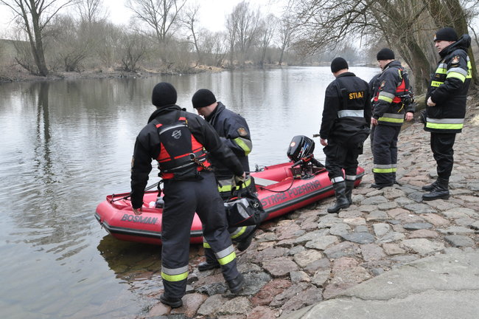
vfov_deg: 39.9
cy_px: 160
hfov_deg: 57.3
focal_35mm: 33
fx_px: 439
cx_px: 240
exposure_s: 1/80
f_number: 13
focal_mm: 22
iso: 1000
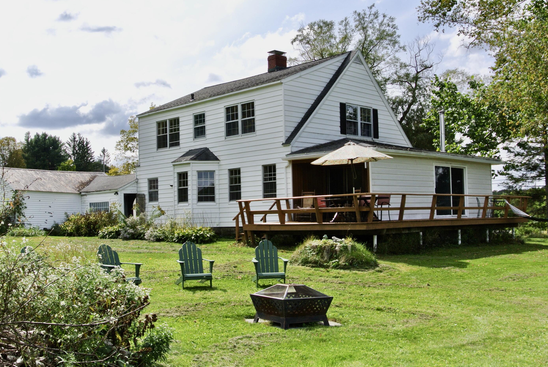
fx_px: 640
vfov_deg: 32.0
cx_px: 255
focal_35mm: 42
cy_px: 192
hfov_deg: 46.3
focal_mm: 14.5
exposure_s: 1/250
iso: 100
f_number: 4
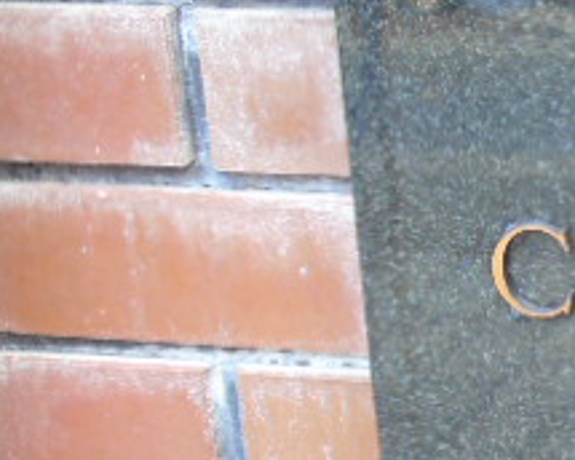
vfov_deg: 9.8
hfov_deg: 11.9
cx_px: 800
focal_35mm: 157
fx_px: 2672
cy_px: 417
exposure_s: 1/30
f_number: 4.3
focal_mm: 9.6
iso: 200
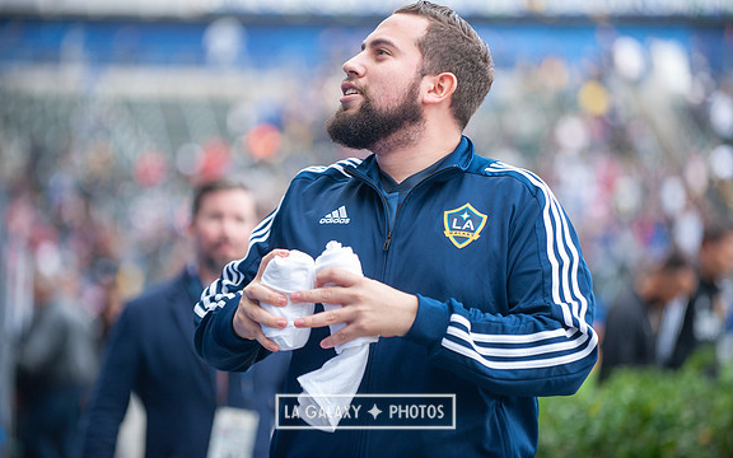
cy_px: 220
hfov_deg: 13.2
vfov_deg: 8.2
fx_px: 3176
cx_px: 365
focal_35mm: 159
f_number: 2.8
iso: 640
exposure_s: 1/500
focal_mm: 155
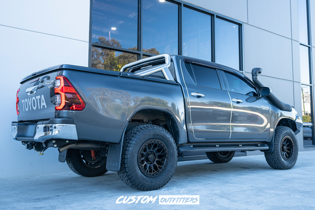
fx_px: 254
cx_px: 158
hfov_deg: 63.7
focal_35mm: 29
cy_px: 105
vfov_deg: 45.0
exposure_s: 1/160
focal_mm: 29
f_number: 4
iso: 500
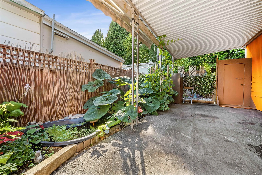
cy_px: 88
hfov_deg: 106.3
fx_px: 98
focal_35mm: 14
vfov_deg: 83.3
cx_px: 131
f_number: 10
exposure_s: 1/3
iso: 250
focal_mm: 9
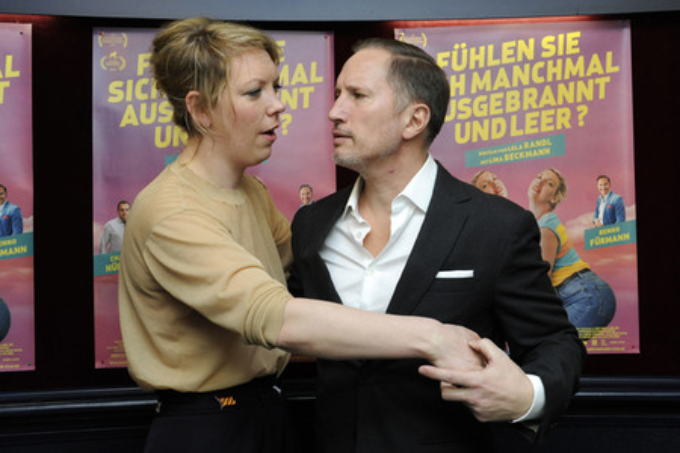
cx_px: 340
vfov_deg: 30.5
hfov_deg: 44.5
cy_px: 226
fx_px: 831
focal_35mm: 44
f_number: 9
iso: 2000
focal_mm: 44
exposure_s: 1/125
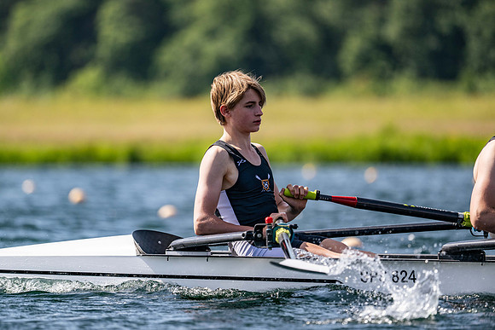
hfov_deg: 5.2
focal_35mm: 400
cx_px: 248
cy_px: 165
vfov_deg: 3.4
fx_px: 5501
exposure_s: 1/2500
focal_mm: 400
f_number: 4.5
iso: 250
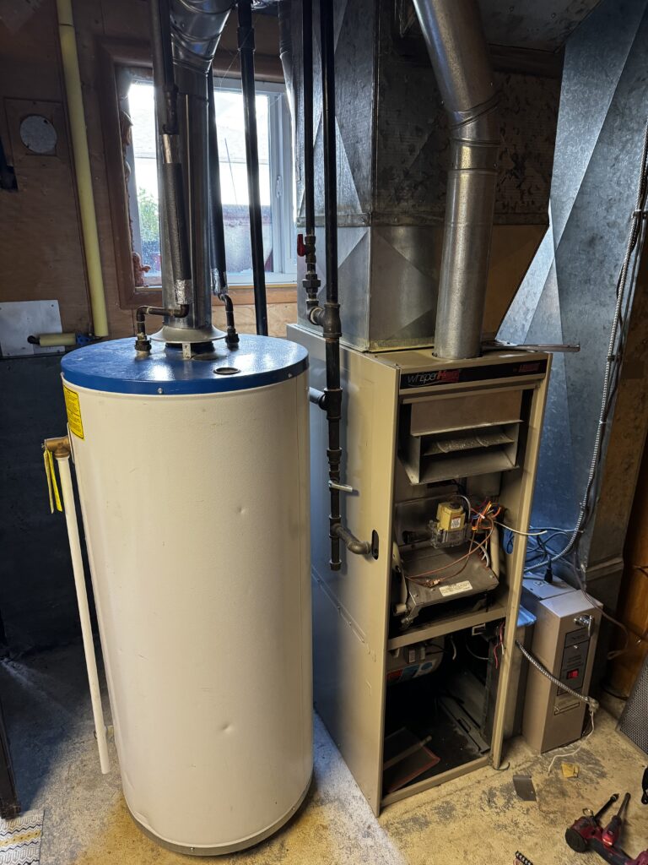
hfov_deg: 56.8
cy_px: 432
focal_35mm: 24
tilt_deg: -19.5
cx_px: 324
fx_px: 599
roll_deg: -0.5
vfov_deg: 71.6
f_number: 1.78
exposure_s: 1/60
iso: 500
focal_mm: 6.76
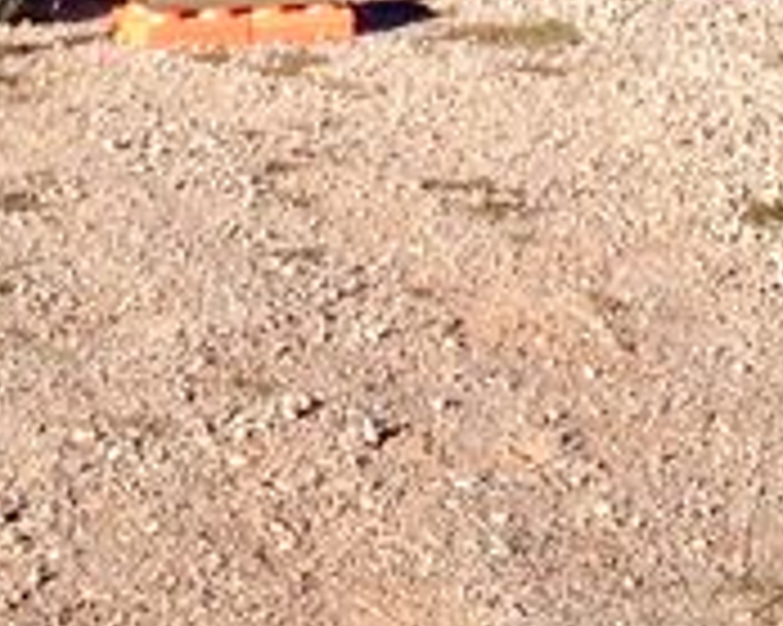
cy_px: -860
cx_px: 603
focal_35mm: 201
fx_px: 4655
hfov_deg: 9.6
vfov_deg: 7.2
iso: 50
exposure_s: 1/1534
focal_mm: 4.28
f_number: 2.4
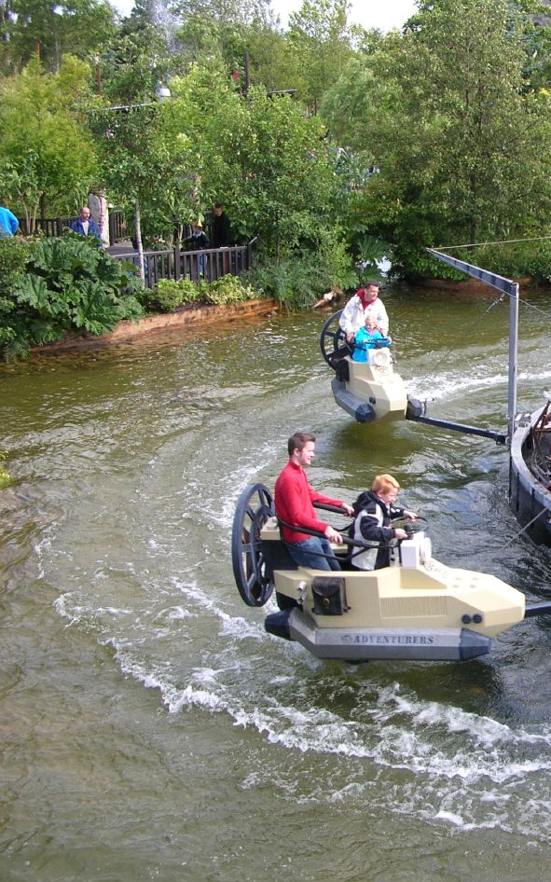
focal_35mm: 53
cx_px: 574
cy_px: 442
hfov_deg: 23.2
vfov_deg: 38.2
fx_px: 1274
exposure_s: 1/228
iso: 50
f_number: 2.9
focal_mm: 6.2
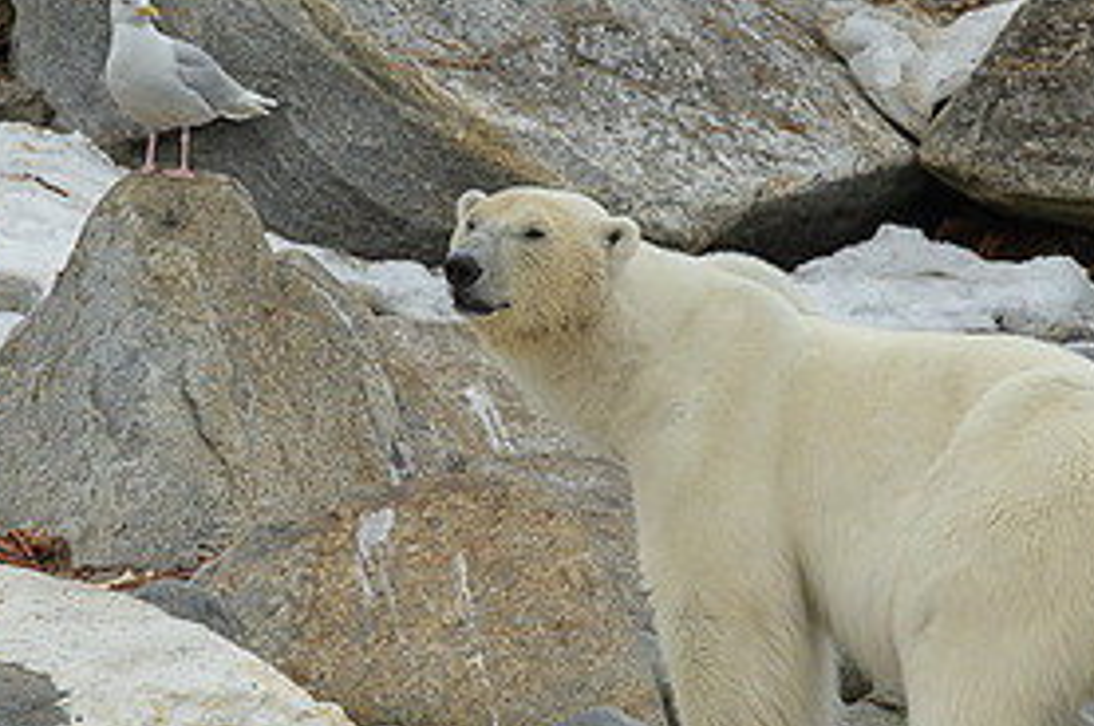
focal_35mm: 601
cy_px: 294
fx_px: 18242
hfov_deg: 3.4
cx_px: 266
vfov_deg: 2.3
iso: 800
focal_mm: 200
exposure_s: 1/1000
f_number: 10
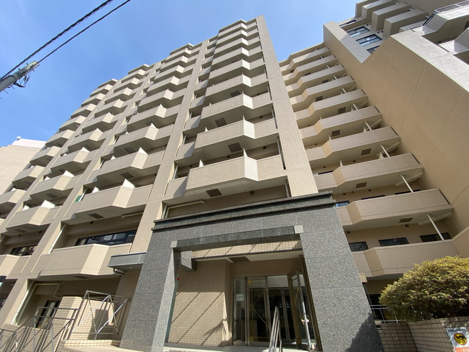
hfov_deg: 106.2
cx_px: 234
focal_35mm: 13
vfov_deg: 89.9
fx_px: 176
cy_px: 176
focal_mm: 1.54
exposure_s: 1/533
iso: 20
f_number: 2.4
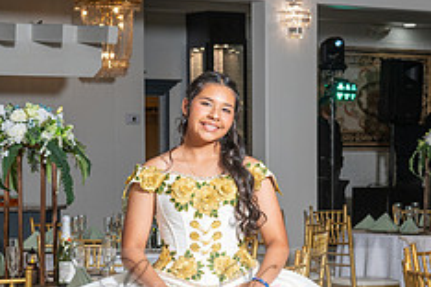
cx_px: 228
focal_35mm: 124
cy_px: 292
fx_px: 1484
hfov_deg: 16.5
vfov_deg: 10.9
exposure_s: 1/160
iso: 200
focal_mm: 50
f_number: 5.6
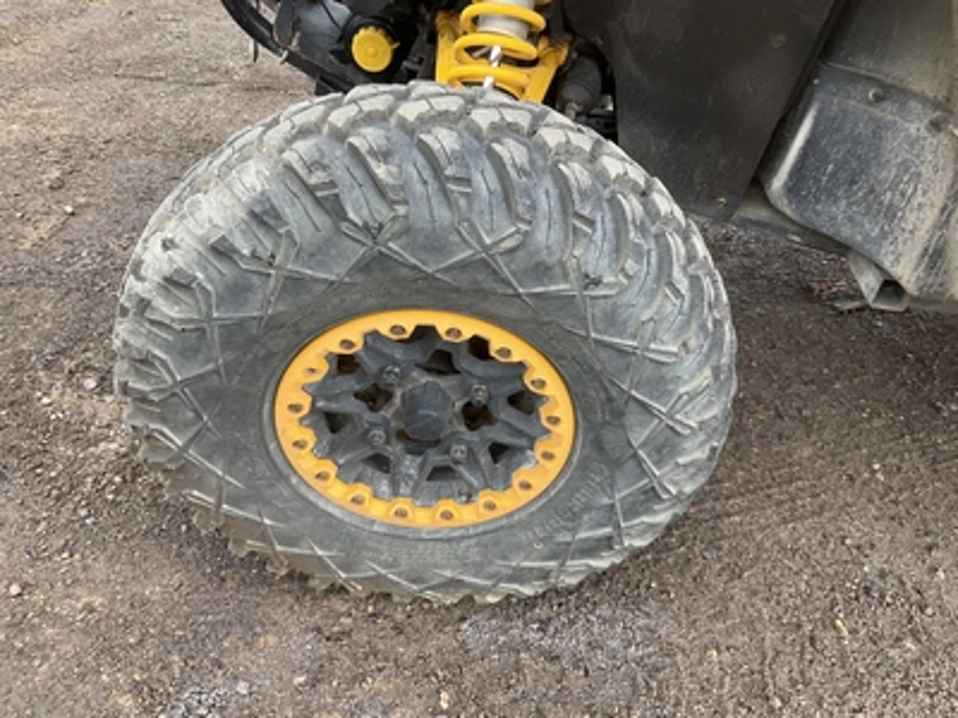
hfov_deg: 61.7
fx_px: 803
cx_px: 479
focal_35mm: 29
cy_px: 359
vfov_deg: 48.2
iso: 25
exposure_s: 1/122
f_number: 1.8
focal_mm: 3
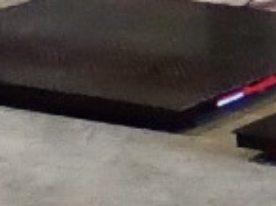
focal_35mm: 213
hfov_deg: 8.3
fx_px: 1696
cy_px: -81
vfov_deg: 6.9
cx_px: 741
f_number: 2.4
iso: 175
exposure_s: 1/30
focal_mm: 2.38
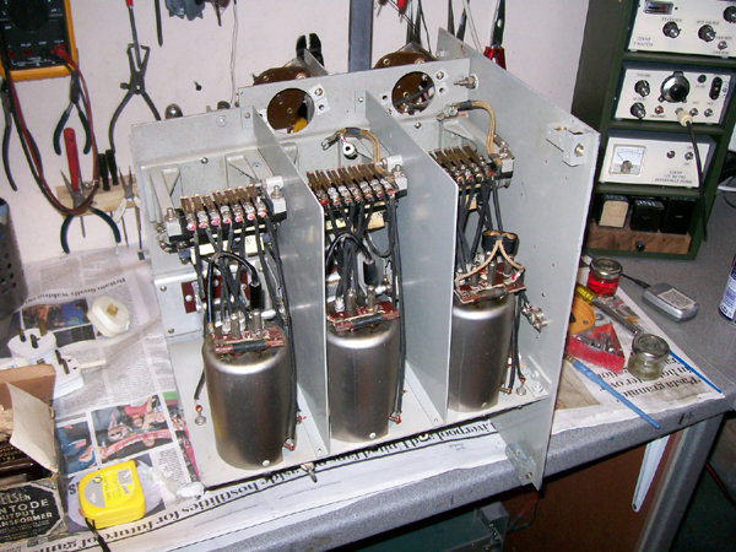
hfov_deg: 52.6
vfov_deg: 40.7
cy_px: 276
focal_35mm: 35
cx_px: 368
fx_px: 744
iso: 200
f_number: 2.8
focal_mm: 5.8
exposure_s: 1/64
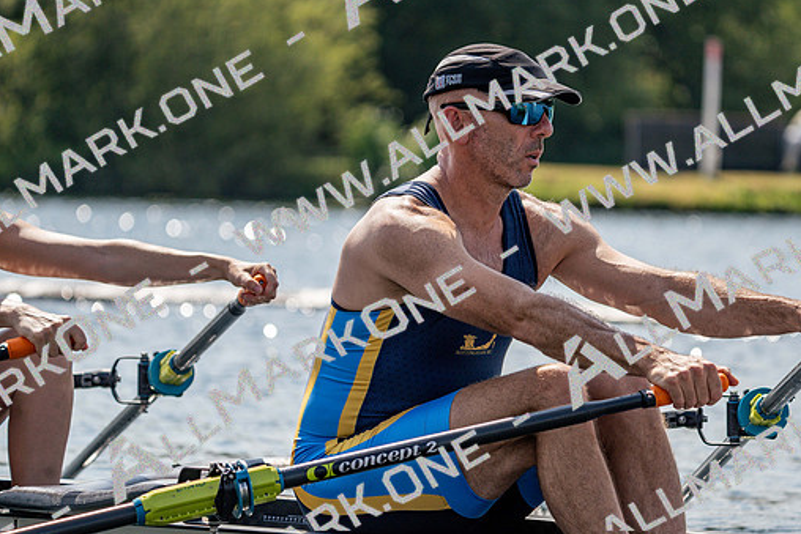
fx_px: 5764
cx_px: 429
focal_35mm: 259
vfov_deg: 5.3
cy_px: 261
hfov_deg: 7.9
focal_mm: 227
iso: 250
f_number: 5.6
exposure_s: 1/1600
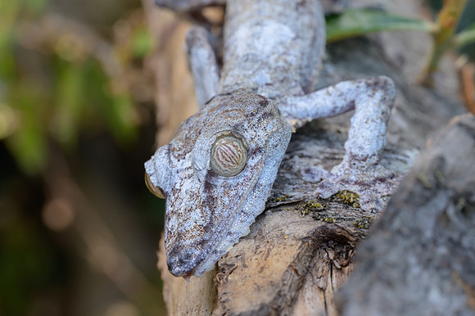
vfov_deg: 11.7
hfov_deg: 17.4
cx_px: 241
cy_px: 177
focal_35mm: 117
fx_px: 1549
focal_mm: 105
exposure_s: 1/125
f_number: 11
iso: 500
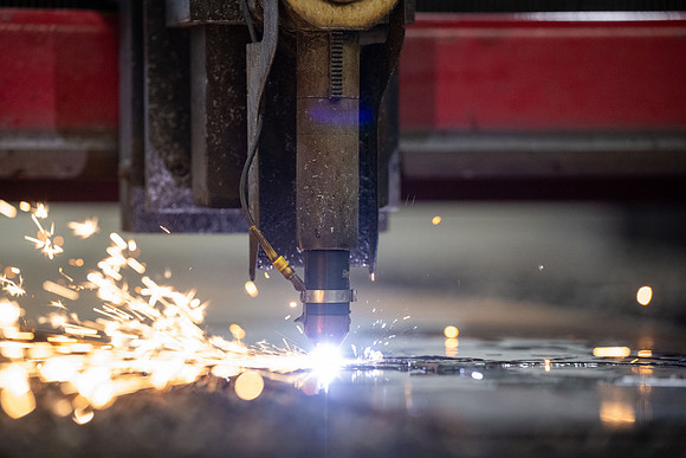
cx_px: 343
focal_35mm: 204
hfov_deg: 10.1
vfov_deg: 6.7
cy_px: 229
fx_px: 3882
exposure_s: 1/400
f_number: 4
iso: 4000
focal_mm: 200
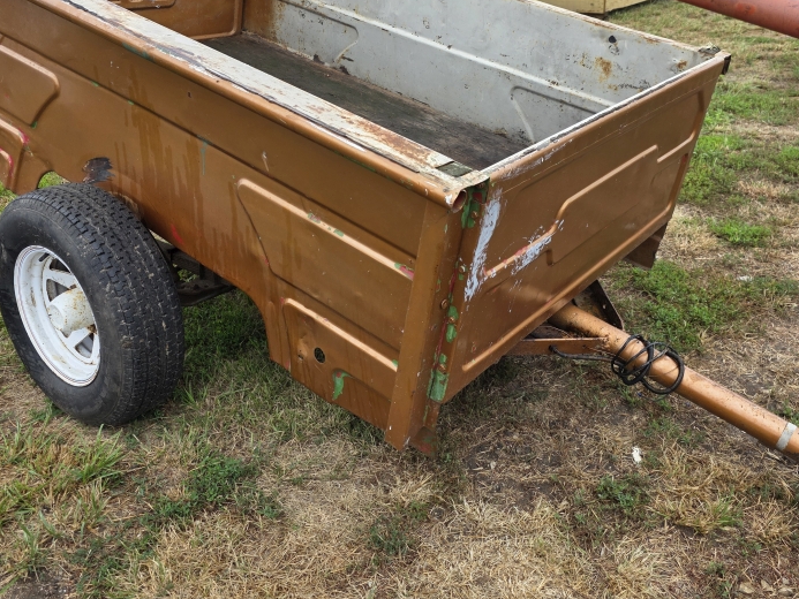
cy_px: 243
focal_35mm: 34
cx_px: 417
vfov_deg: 41.6
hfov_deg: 53.9
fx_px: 785
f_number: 1.7
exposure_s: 1/359
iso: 40
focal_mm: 6.3
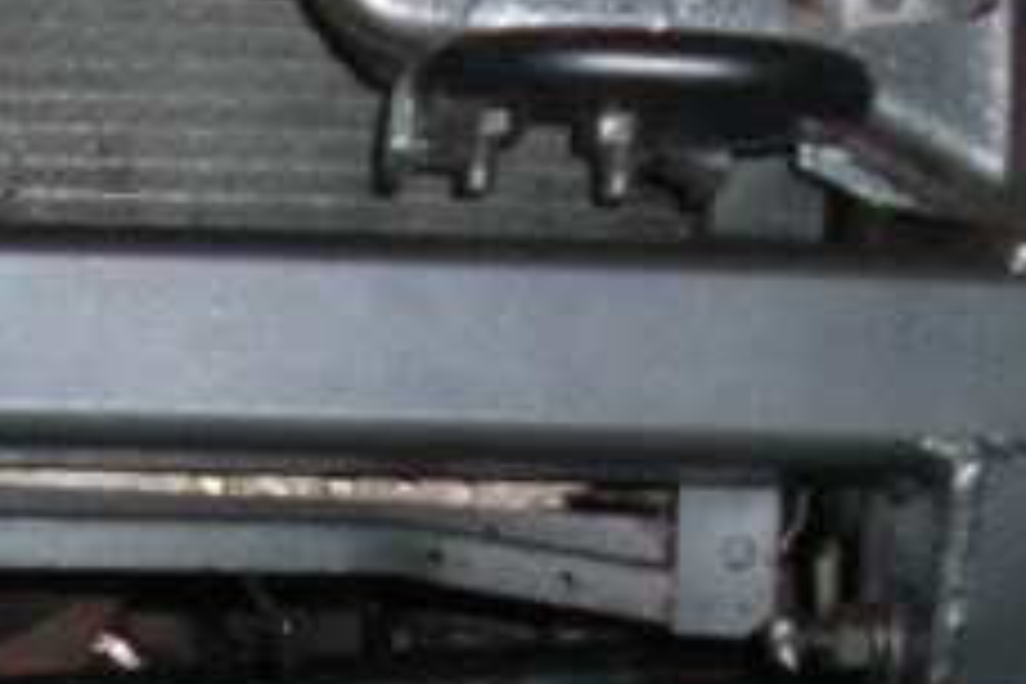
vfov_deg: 7.9
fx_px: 4788
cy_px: 1179
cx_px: -256
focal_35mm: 168
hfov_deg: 11.9
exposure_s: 1/30
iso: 200
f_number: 2.8
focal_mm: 6.3
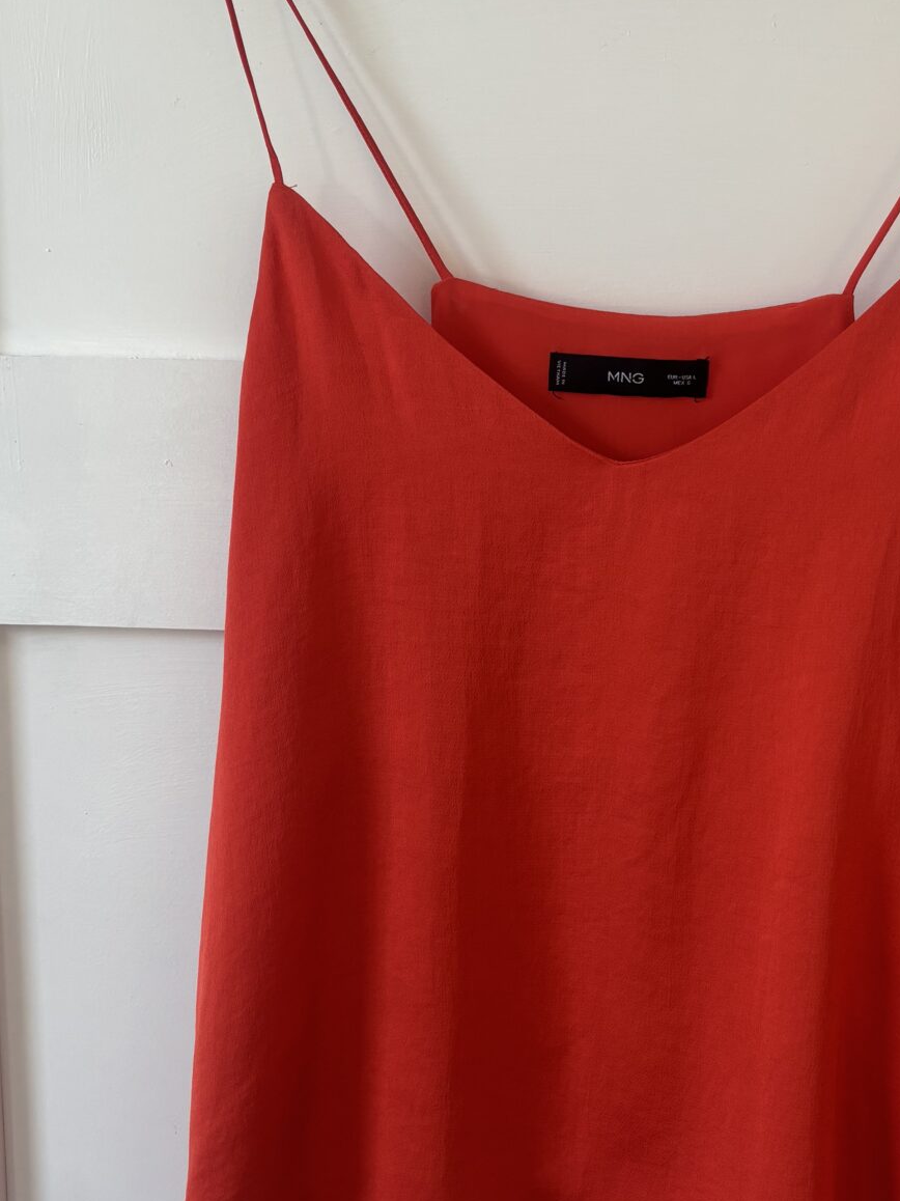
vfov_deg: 41.2
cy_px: 675
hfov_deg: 31.3
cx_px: 597
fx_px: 1595
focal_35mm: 46
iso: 100
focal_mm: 5.96
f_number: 1.6
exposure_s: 1/60
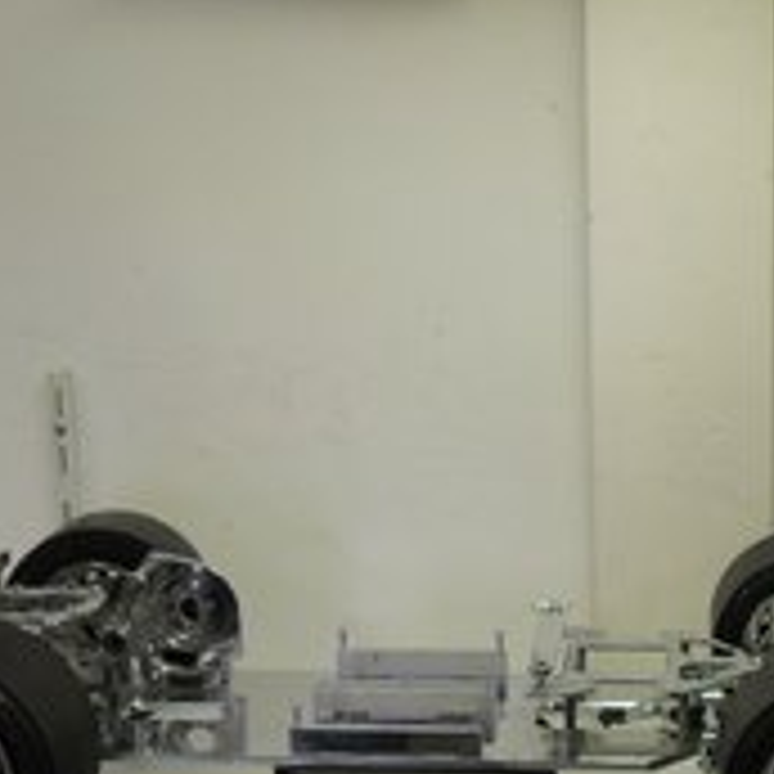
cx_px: 702
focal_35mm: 72
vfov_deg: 23.7
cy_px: 580
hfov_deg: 23.3
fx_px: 1821
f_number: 2.8
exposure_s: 1/60
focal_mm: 6.2
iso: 100
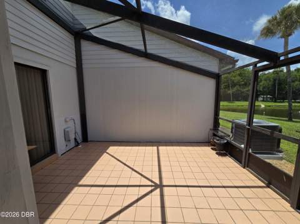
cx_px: 150
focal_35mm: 13
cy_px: 112
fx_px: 113
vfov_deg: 89.8
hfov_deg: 106.2
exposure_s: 1/1636
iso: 50
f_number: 2.2
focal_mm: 2.2
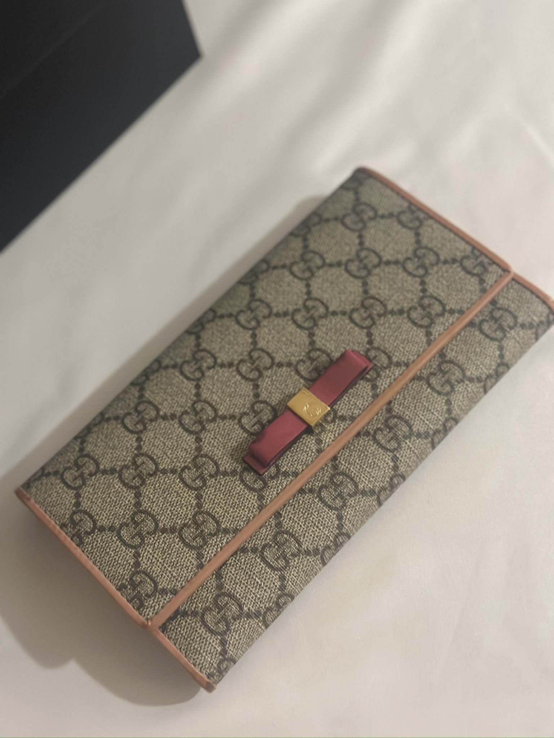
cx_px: 277
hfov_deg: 30.3
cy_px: 369
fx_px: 1024
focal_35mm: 48
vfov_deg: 39.7
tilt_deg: -61.0
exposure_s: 1/33
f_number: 1.78
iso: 640
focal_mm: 6.86
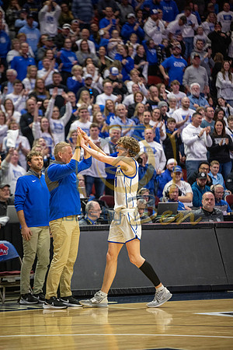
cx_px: 116
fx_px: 1602
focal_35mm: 165
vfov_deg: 12.5
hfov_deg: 8.3
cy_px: 175
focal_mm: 165
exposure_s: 1/1000
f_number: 2.8
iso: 2500
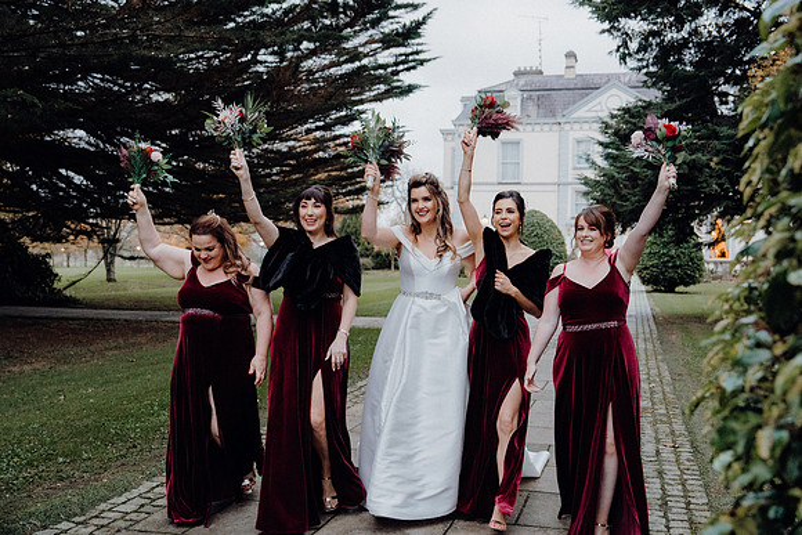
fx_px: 824
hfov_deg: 51.9
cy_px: 268
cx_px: 401
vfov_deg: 36.0
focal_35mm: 37
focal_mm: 37
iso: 5000
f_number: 3.5
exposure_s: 1/200
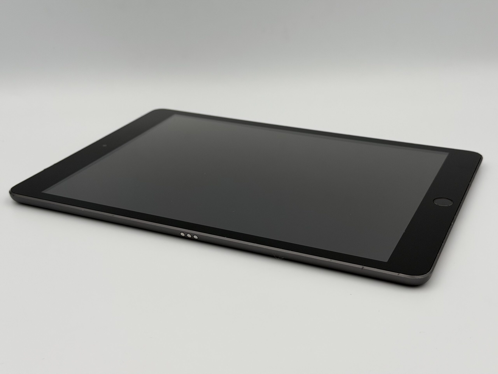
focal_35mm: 48
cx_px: 249
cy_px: 187
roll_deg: +0.9
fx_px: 691
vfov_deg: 30.3
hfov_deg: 39.7
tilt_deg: -23.4
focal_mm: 6.76
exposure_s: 1/802
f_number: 1.78
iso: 64
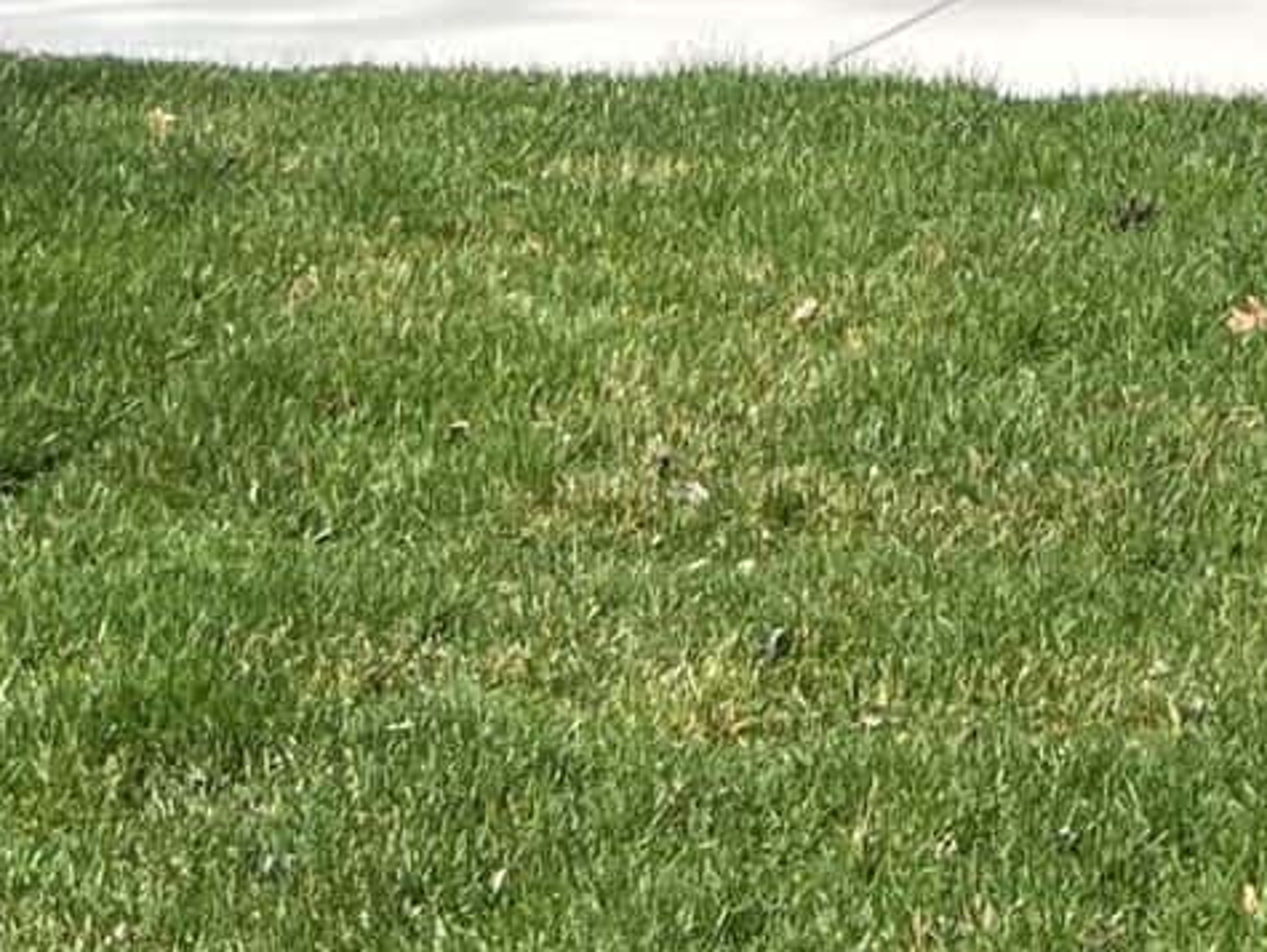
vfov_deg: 9.6
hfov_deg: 13.6
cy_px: -1219
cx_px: 1595
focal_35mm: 140
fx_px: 5128
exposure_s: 1/3077
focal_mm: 5.7
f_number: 1.5
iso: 50
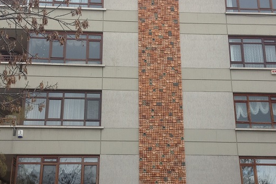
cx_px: 148
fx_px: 429
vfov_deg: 24.1
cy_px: 115
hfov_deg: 35.6
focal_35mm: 56
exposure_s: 1/263
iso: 50
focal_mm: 4.28
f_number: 2.4
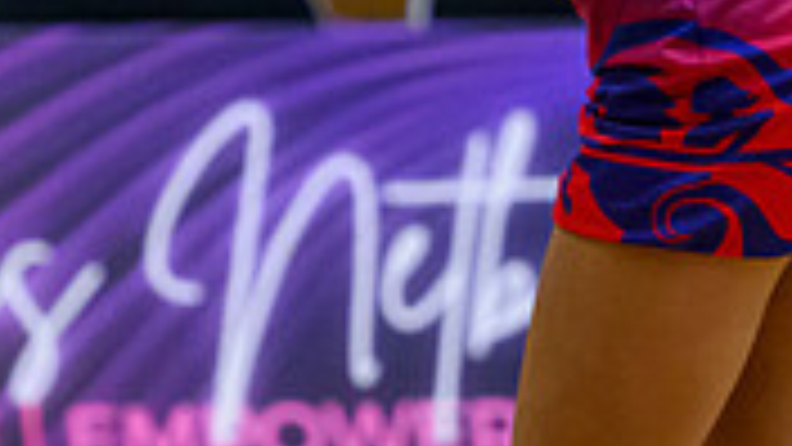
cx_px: 409
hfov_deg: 2.6
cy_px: -304
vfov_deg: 1.5
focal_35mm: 822
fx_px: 17263
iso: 6400
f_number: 3.2
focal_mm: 160
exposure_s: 1/1250
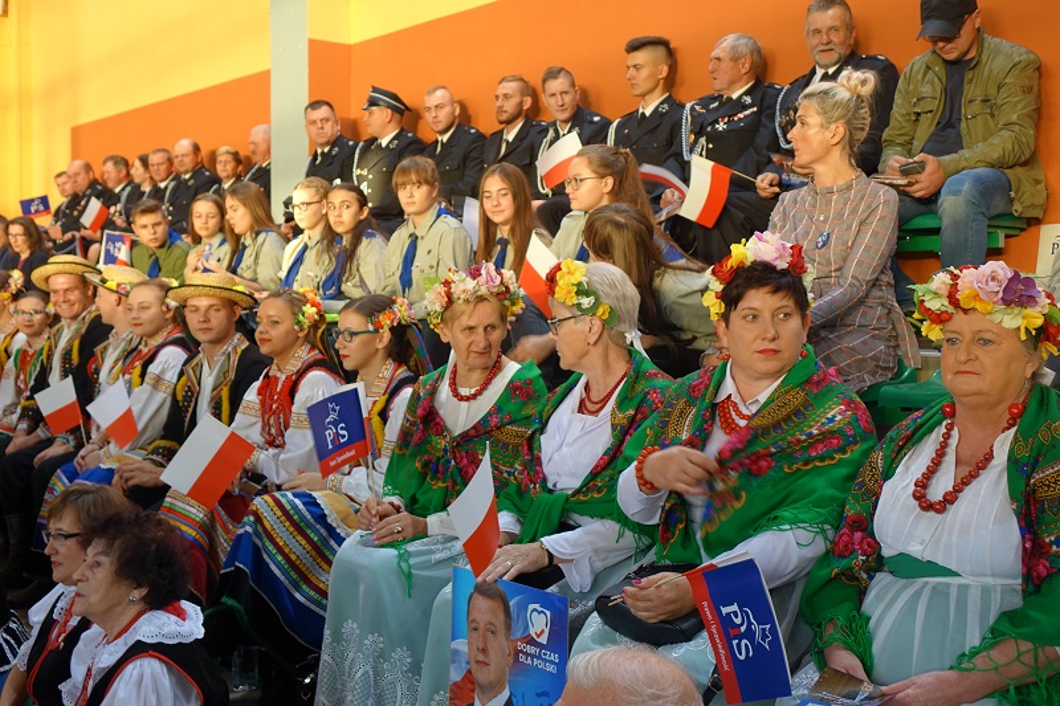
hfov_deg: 48.5
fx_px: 1177
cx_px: 530
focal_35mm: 40
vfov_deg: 33.4
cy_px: 353
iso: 200
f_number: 2.8
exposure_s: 1/50
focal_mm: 14.84
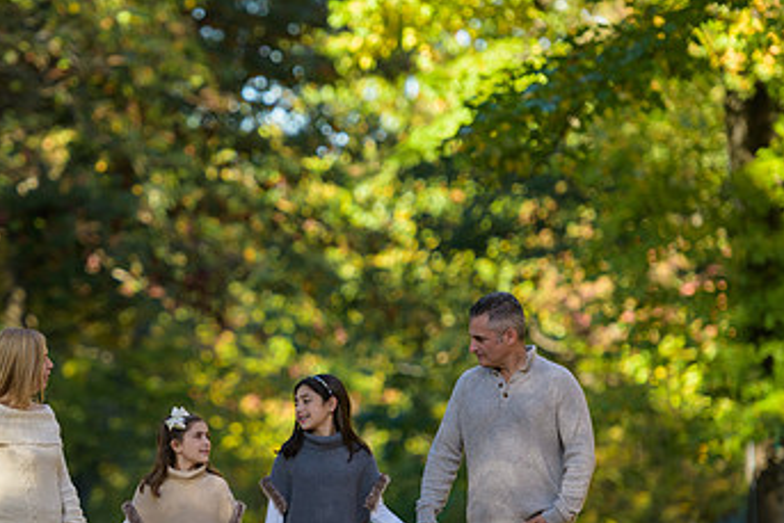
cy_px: 367
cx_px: 242
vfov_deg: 4.9
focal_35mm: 279
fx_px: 6078
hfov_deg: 7.4
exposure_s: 1/400
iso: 200
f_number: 3.2
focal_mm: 165
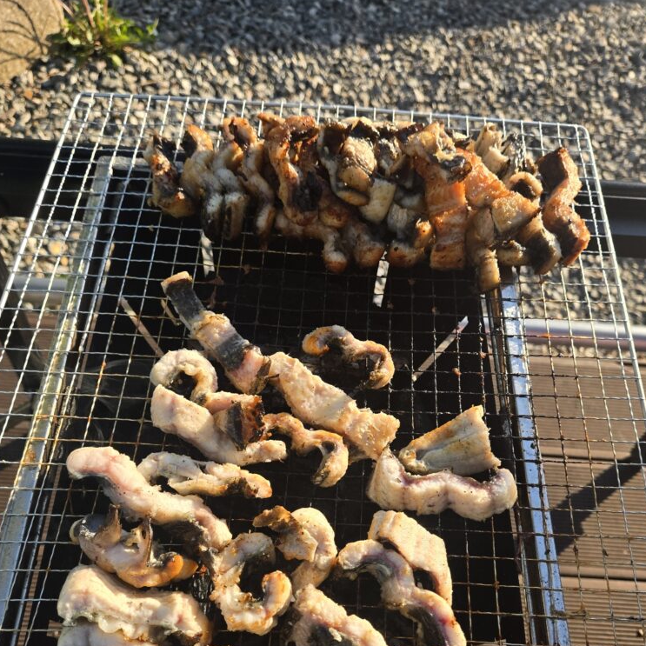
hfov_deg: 57.3
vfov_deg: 56.2
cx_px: 324
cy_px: 428
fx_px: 591
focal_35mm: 28
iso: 80
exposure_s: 1/1610
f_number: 1.8
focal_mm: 5.4
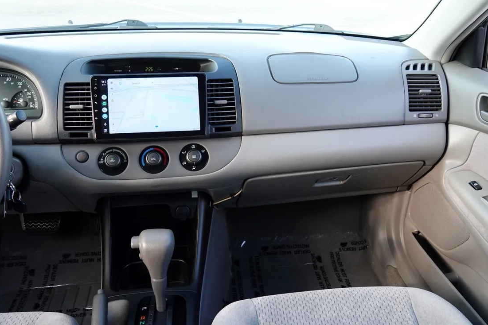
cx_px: 253
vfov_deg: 41.1
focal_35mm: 32
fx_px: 434
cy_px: 172
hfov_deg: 58.7
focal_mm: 10.59
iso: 100
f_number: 2.8
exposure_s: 1/40
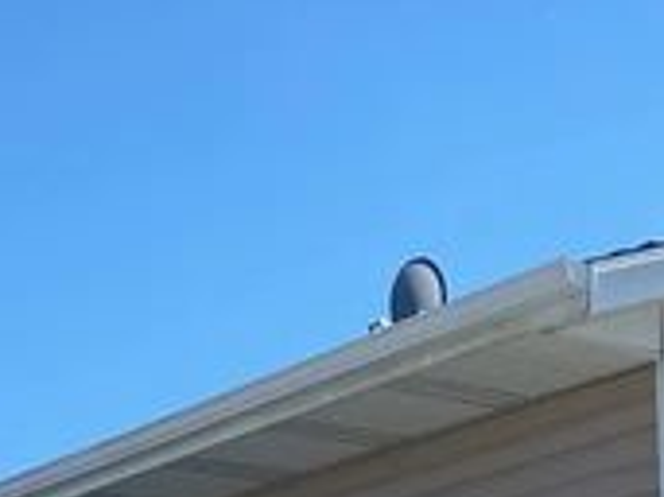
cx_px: 990
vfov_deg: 8.7
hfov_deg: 12.1
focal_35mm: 156
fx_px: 2990
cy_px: 1138
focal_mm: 4.25
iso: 32
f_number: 1.8
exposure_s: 1/2463
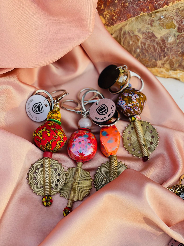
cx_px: 92
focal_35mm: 64
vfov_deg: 30.3
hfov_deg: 22.9
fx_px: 454
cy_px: 123
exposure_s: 1/178
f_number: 2.2
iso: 20
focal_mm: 7.5
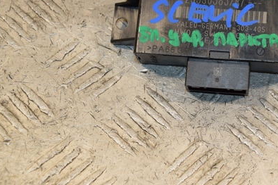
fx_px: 787
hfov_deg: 19.8
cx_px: 218
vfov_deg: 13.3
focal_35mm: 102
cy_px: 37
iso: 800
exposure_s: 1/200
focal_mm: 42
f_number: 7.1
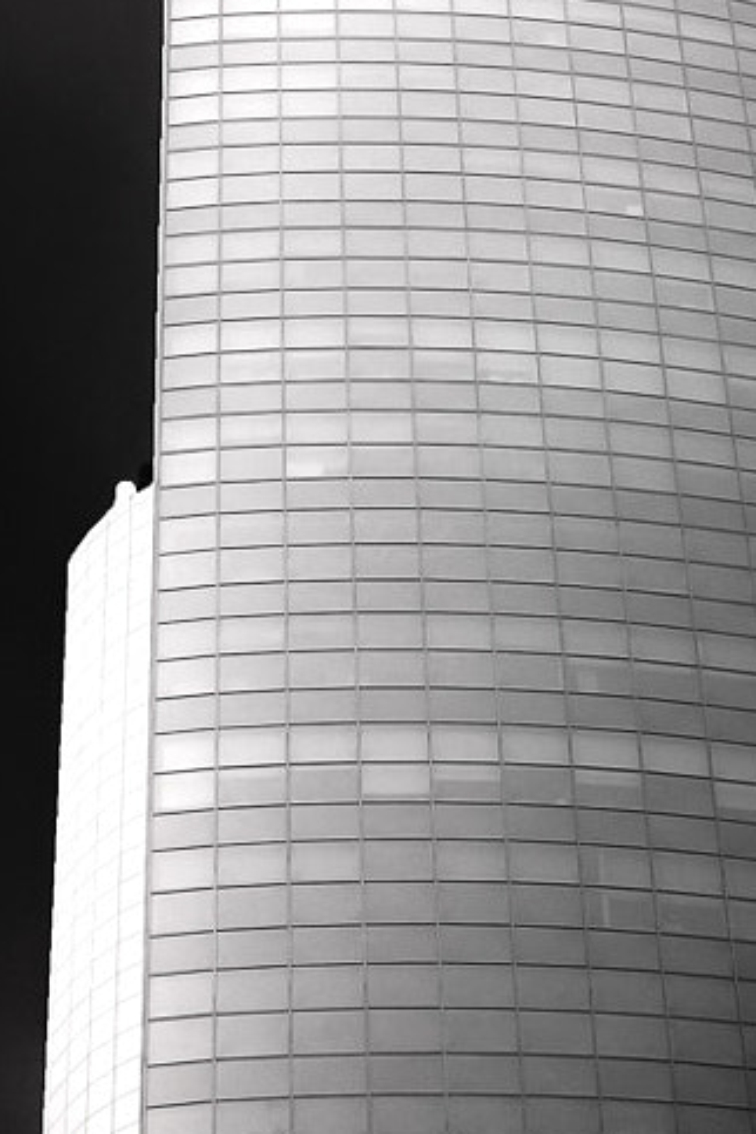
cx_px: 632
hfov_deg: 8.6
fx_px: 5008
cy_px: 585
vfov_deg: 12.9
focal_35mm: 159
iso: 200
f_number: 7.1
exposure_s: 1/160
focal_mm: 48
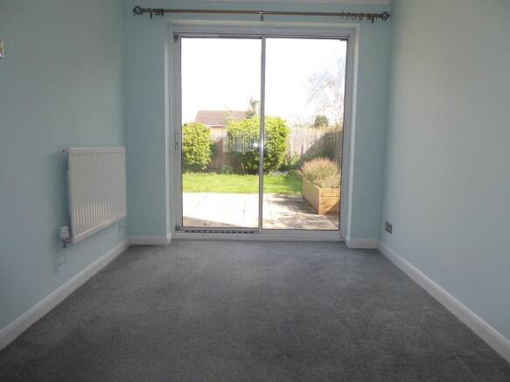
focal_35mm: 24
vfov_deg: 56.8
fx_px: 354
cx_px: 255
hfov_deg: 71.6
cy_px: 191
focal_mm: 4.3
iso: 100
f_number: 3.3
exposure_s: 1/250
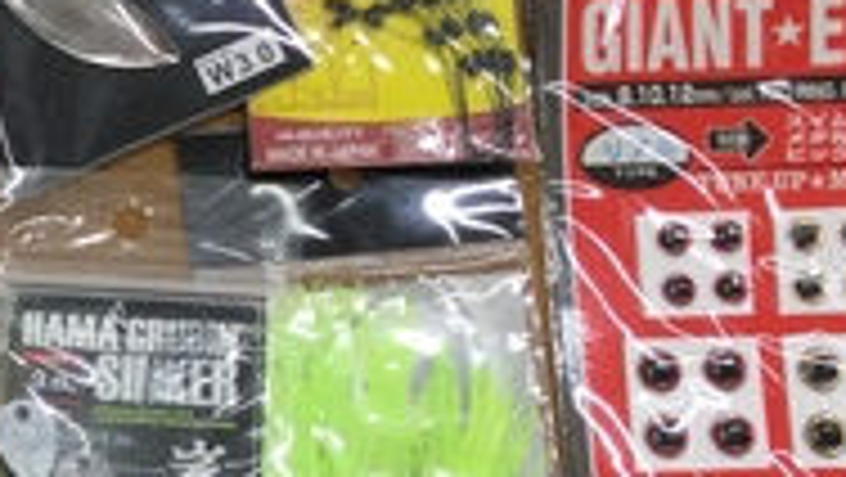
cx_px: -297
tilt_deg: -81.3
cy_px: 482
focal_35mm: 108
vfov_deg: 11.1
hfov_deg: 18.3
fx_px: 2424
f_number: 2.4
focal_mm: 3.3
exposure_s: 1/40
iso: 25
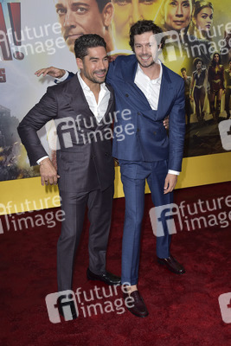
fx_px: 337
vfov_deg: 54.4
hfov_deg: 37.9
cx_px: 116
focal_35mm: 35
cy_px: 173
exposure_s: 1/250
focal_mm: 35
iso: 400
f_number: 6.3
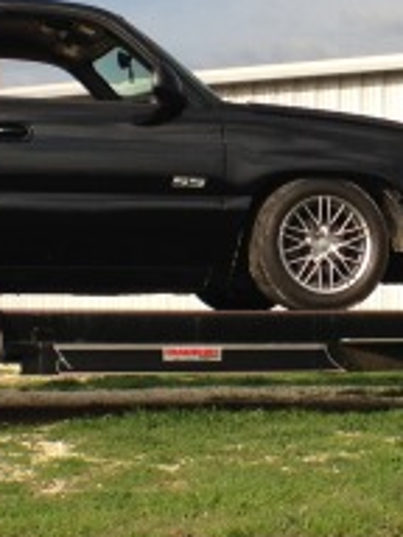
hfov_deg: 10.1
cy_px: 159
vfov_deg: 13.5
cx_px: 316
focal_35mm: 146
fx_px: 2266
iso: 64
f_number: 2.4
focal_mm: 4.3
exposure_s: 1/1783
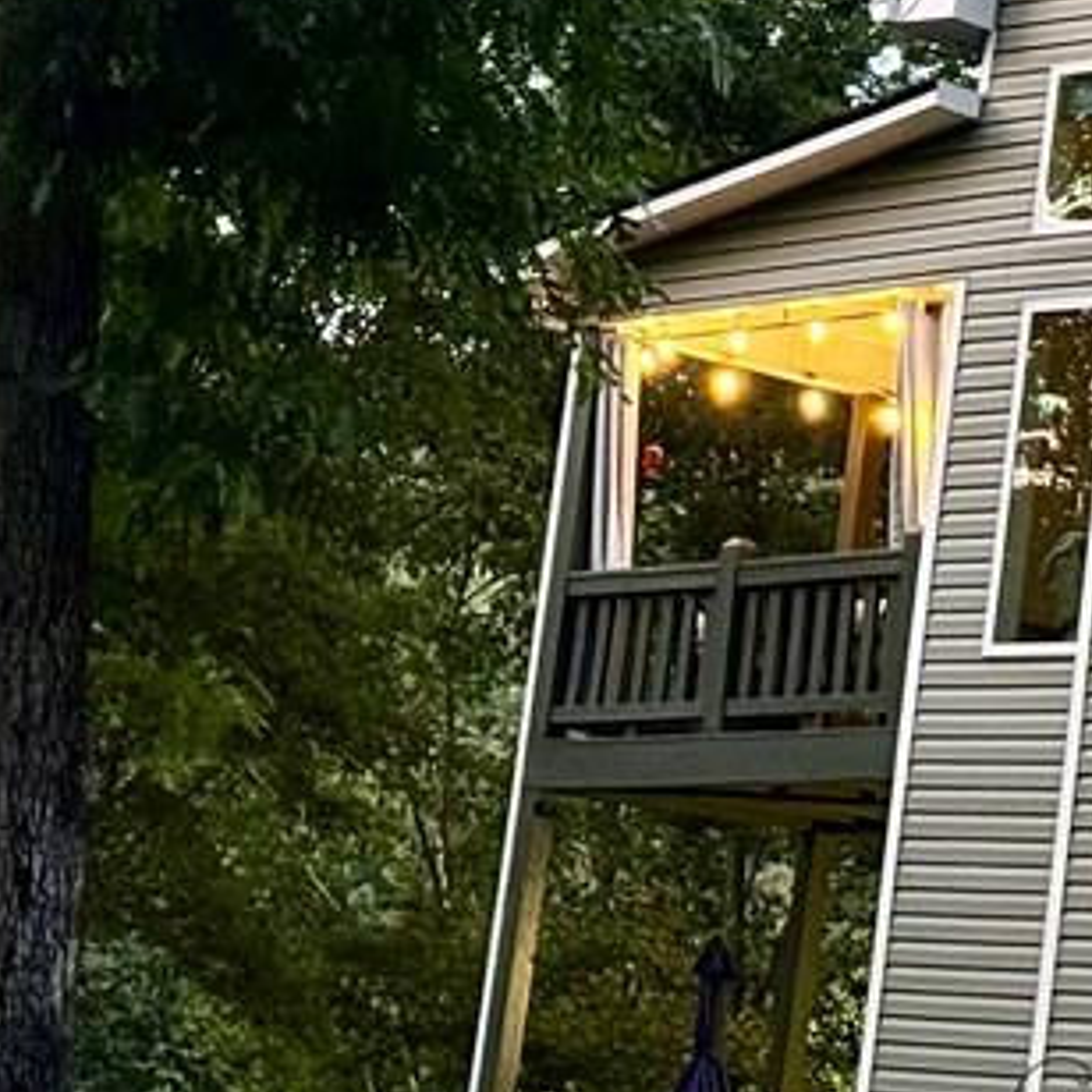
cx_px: 1606
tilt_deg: +10.9
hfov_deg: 11.9
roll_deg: -5.2
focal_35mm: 141
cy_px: 344
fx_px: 5032
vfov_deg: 12.4
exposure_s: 1/24
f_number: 1.78
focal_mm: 6.76
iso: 640
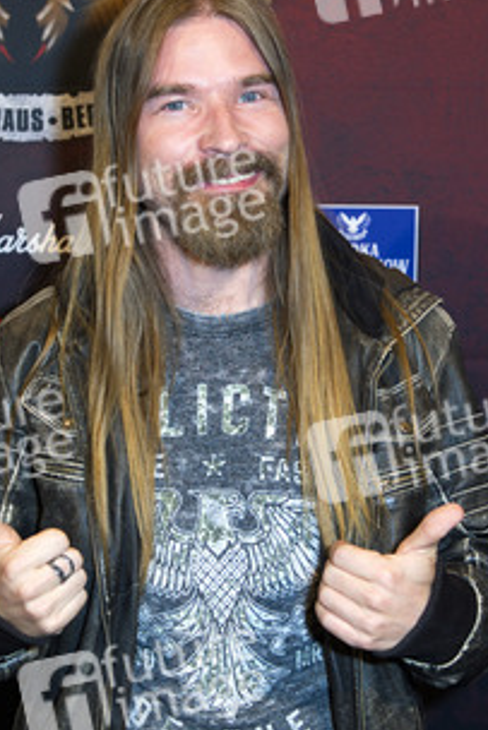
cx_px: 213
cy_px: 327
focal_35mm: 50
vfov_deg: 39.5
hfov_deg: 27.0
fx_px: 1015
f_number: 5
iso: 500
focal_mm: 38
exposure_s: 1/250
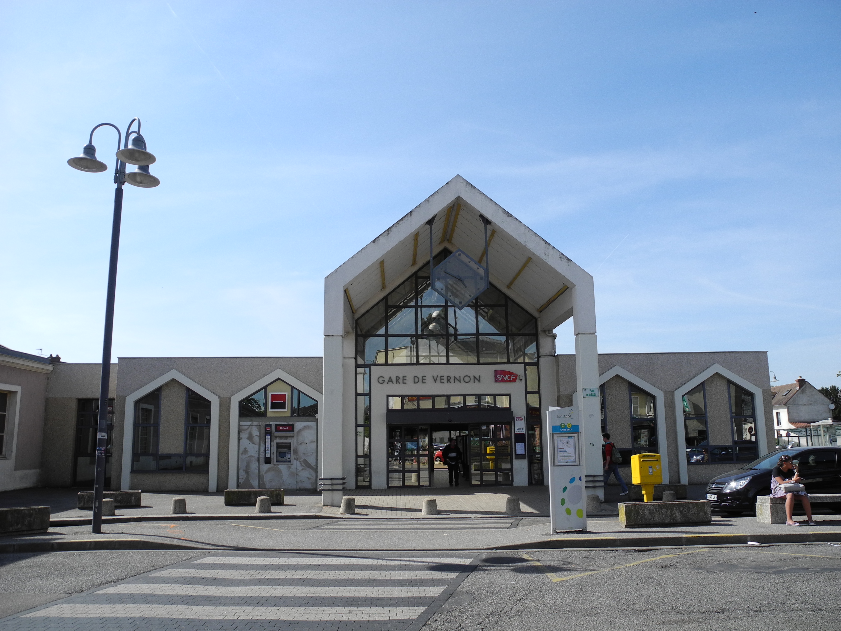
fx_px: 680
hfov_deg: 63.4
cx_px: 420
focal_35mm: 28
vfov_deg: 49.7
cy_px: 316
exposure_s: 1/1076
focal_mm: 6
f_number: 3.5
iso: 100
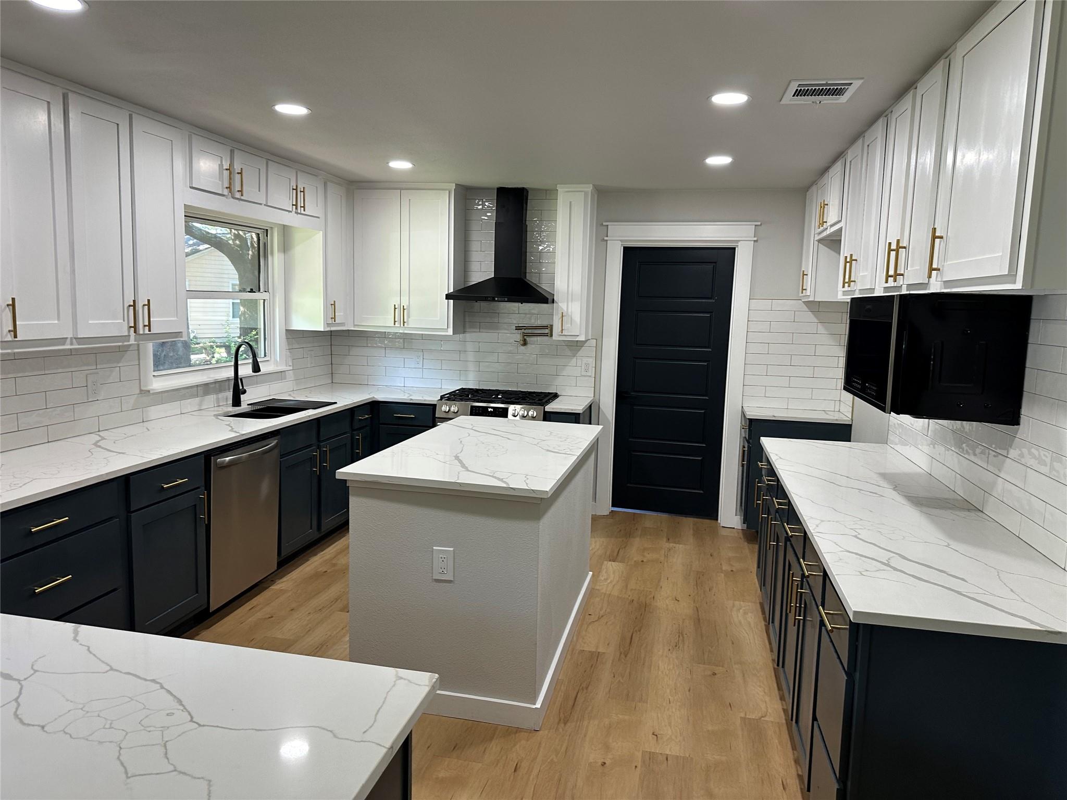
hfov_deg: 71.6
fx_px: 740
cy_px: 400
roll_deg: -0.9
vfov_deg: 56.8
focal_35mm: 24
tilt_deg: -8.7
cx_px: 534
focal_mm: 6.86
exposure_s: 1/120
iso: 160
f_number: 1.78
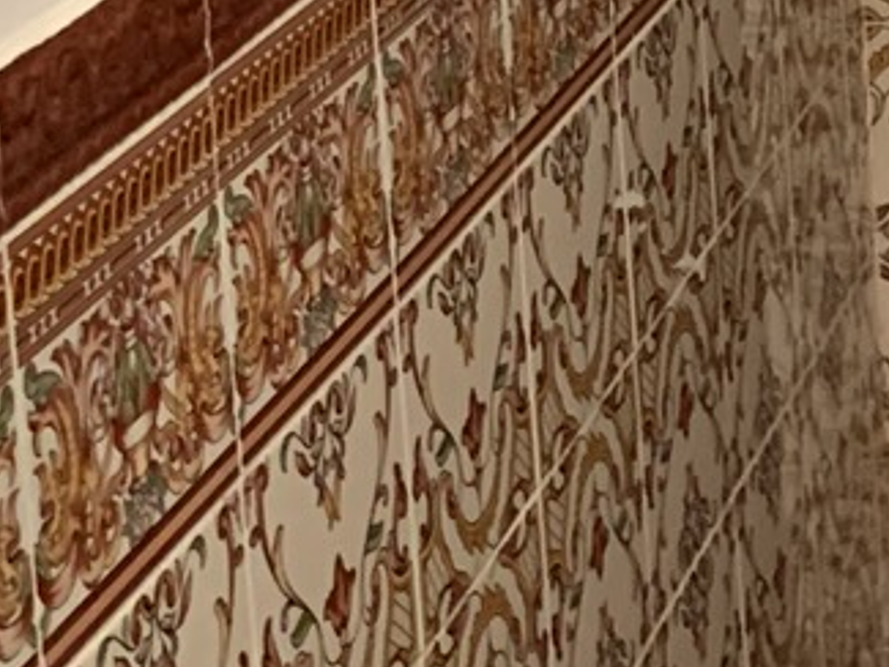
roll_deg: +2.5
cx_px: 1811
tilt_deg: -8.2
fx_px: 4213
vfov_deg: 8.9
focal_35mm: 164
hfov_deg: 10.9
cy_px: -312
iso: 320
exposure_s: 1/33
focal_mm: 4.25
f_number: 1.8
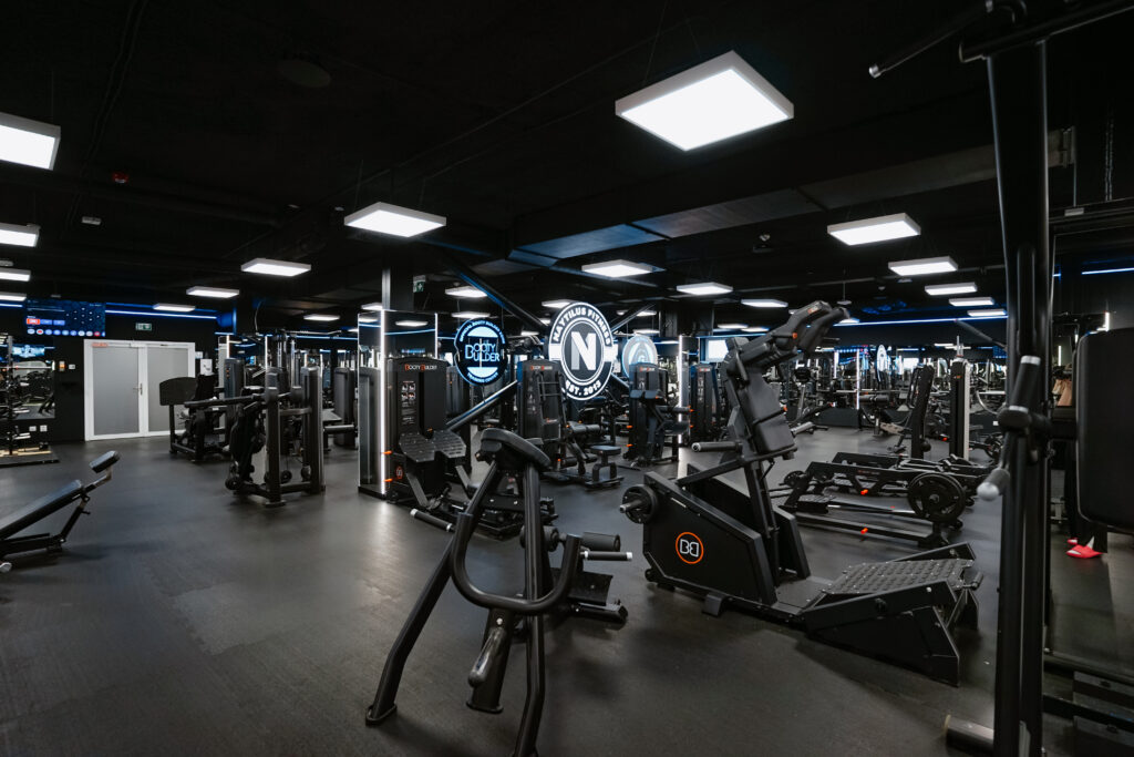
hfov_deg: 93.3
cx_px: 567
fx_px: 536
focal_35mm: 17
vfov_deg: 70.5
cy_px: 378
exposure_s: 1/125
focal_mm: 17
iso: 500
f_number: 2.8
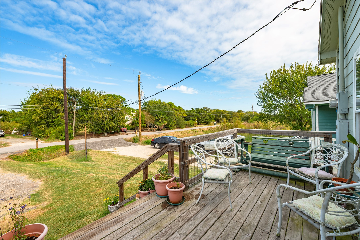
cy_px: 120
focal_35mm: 15
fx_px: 150
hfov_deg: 100.4
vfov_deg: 77.2
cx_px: 180
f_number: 11
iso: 125
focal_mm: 15
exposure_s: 1/125
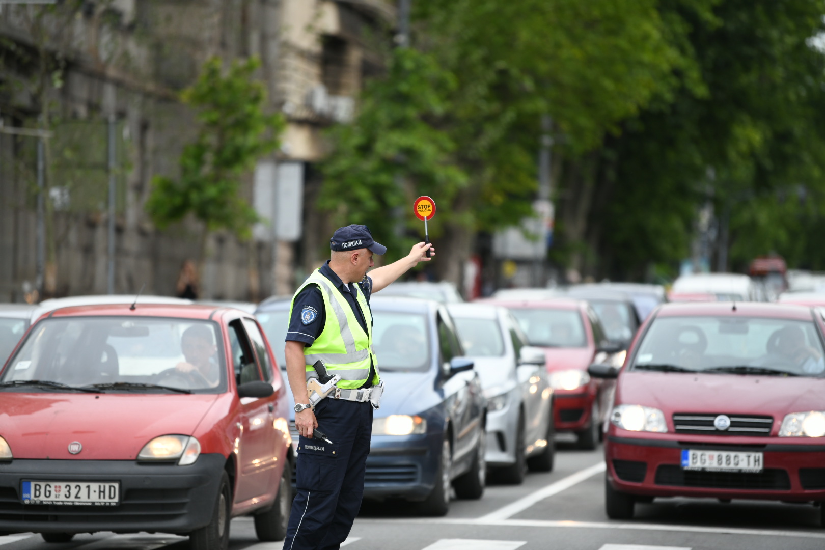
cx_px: 412
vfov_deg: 6.9
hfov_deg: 10.3
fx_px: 4583
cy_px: 275
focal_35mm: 200
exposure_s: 1/2500
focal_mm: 200
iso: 500
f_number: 2.8
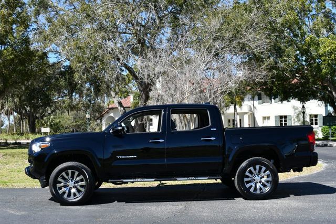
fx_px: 411
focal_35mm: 44
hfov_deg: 44.5
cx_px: 168
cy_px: 112
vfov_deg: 30.5
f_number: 8
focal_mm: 22
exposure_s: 1/250
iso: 125
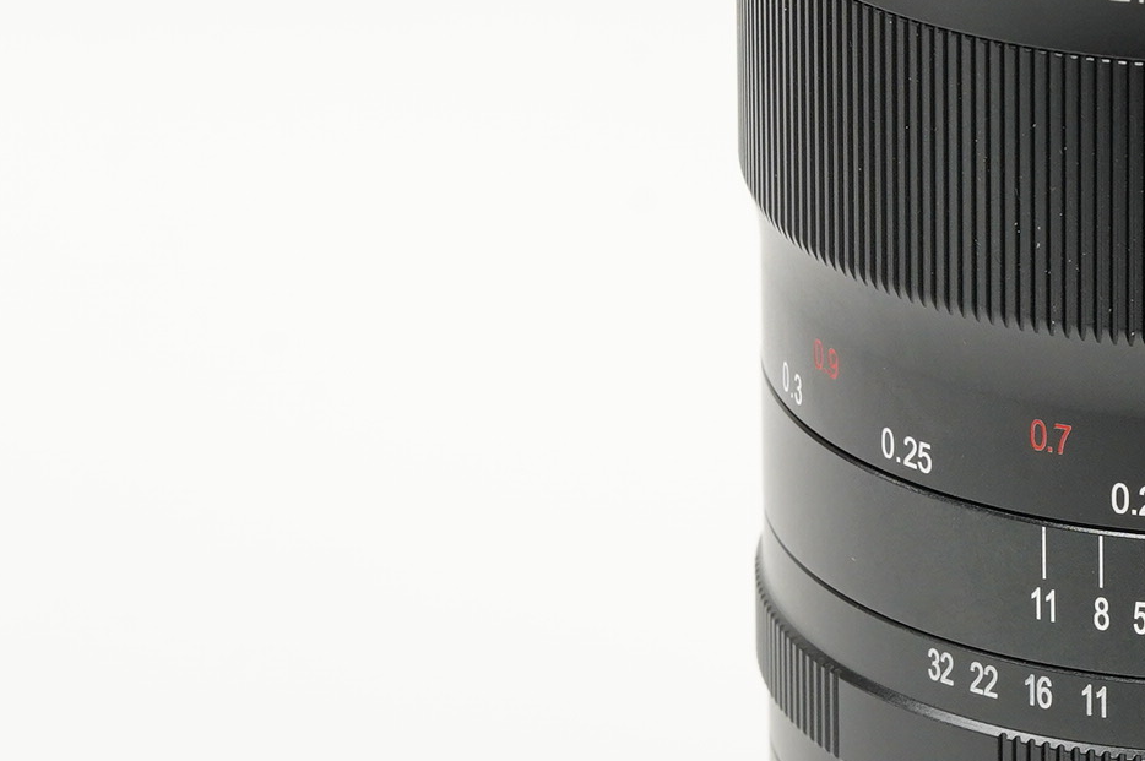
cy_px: 377
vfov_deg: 4.7
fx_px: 9215
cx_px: 1276
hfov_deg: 7.1
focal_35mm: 290
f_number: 11
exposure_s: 1/10
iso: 1000
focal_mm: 90
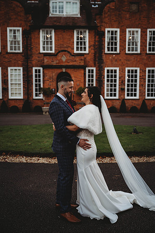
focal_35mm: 38
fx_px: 246
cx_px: 78
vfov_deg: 50.7
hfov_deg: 35.0
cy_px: 116
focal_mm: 38
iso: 100
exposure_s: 1/400
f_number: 2.8
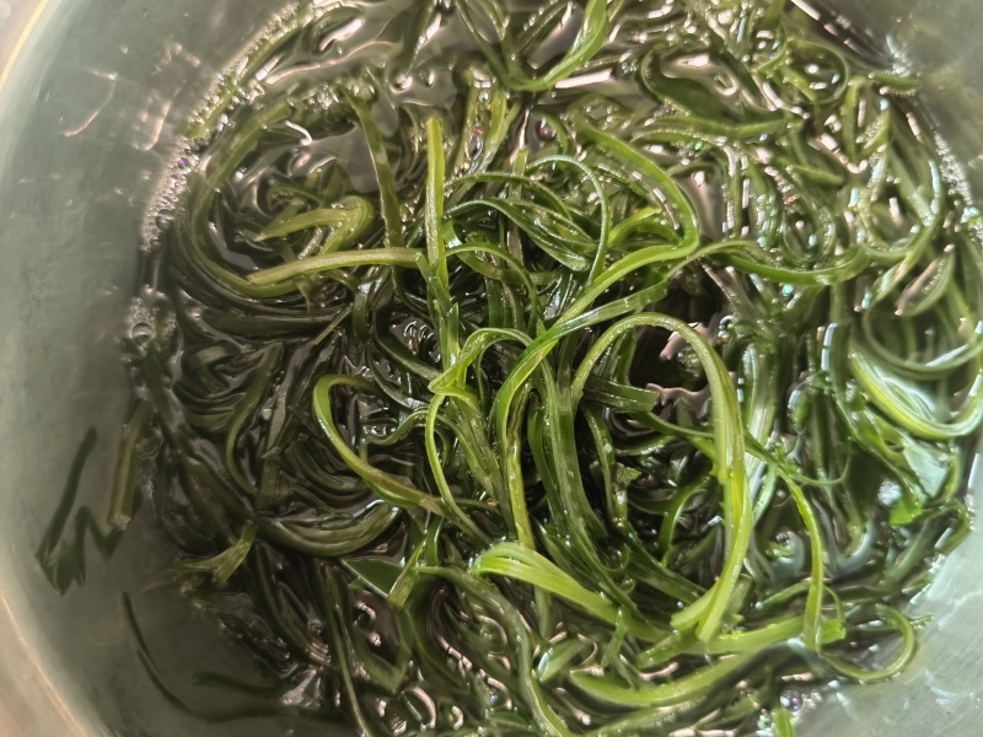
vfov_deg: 51.4
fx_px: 767
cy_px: 368
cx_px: 492
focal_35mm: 27
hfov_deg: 65.3
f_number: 1.9
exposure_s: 1/100
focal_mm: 5.52
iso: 800
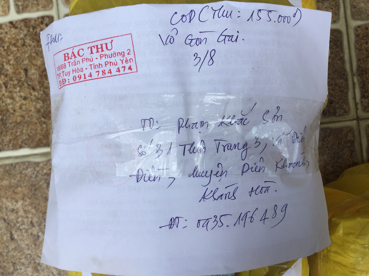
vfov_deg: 45.4
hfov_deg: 58.4
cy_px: 138
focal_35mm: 31
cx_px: 184
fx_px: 330
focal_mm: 3.3
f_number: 2.4
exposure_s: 1/323
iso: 25
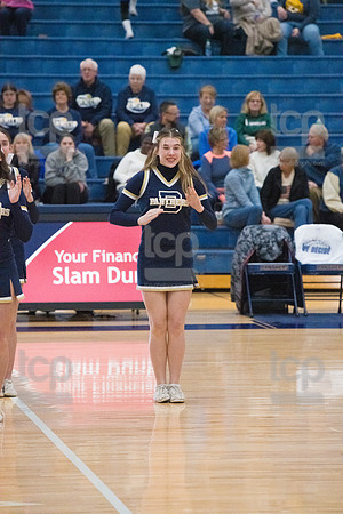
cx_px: 172
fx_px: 2715
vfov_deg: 10.8
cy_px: 257
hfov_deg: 7.2
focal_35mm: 190
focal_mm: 190
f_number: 5
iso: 8000
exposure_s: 1/1000
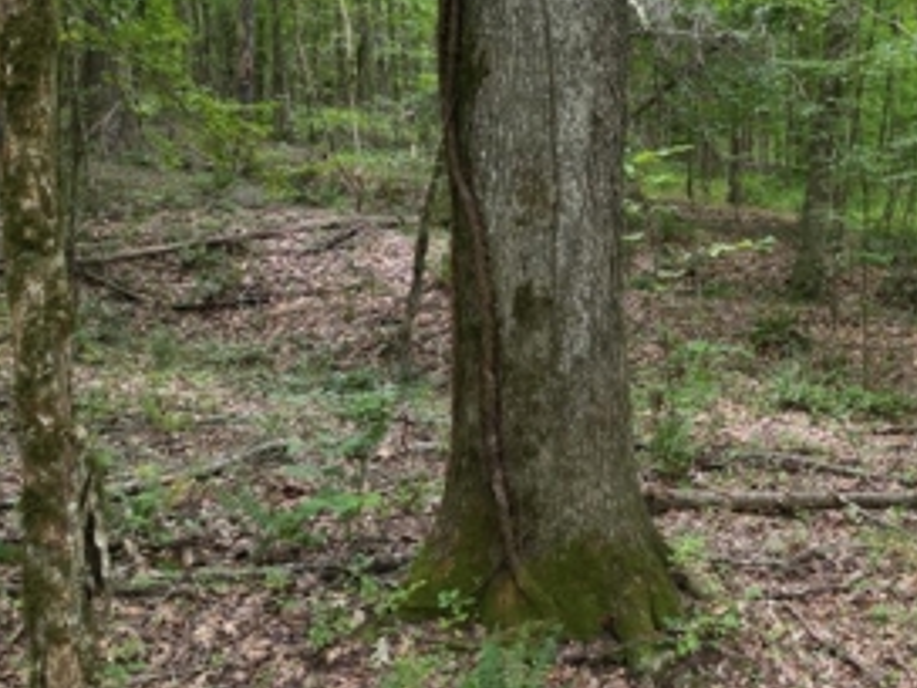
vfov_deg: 30.9
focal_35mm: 47
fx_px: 1245
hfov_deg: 37.5
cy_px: 357
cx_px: 841
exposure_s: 1/30
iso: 100
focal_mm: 6.72
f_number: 1.7
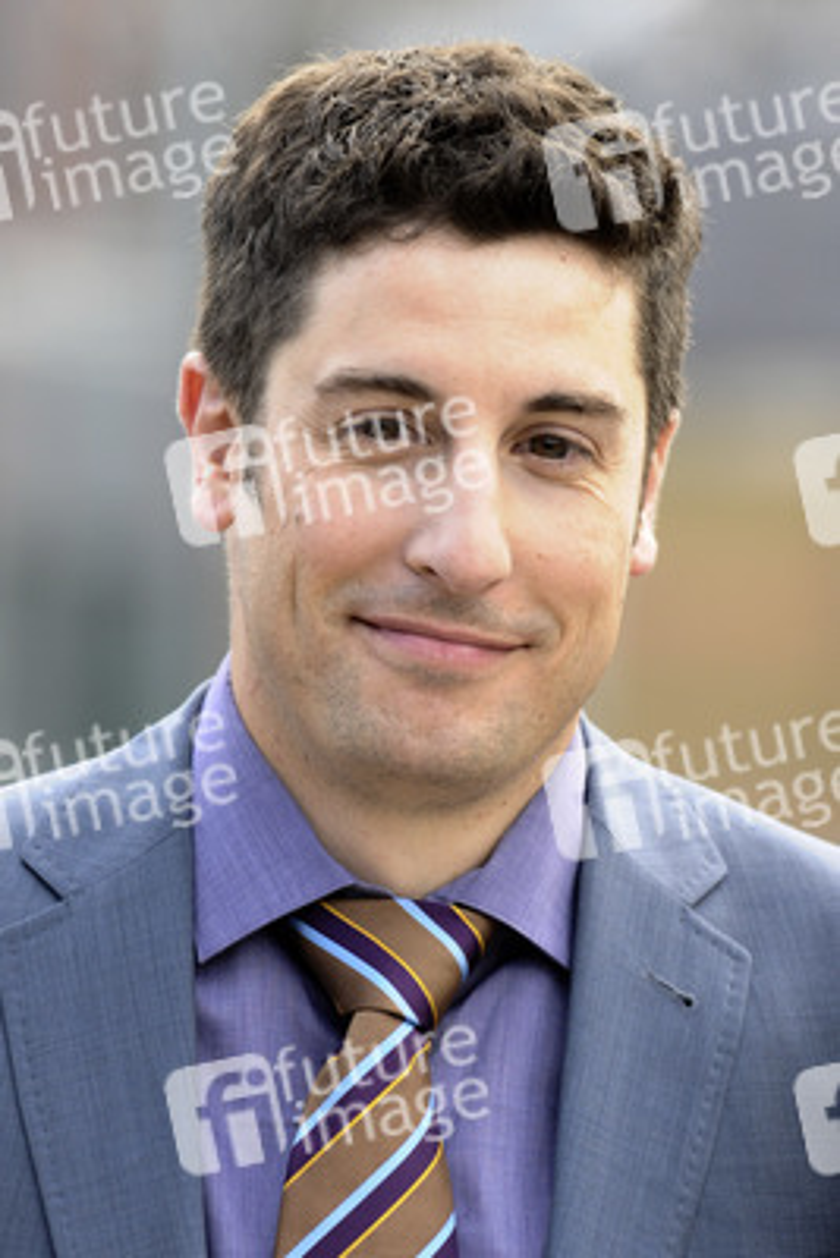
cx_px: 420
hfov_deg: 4.6
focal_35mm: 300
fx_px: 10490
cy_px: 629
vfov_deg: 6.9
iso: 320
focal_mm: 200
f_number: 4.5
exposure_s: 1/200
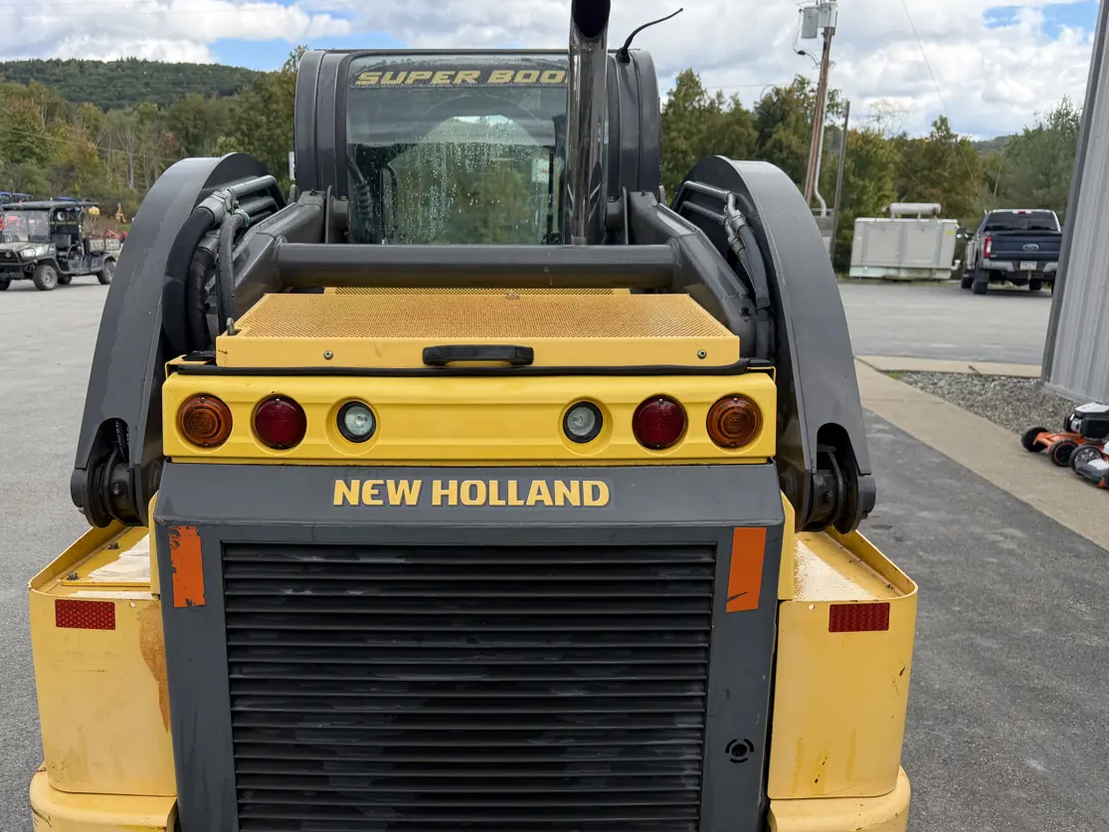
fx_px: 993
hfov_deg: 58.2
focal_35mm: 31
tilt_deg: -14.3
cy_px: 482
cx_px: 481
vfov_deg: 45.3
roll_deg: +0.0
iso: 100
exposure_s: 1/1410
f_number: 1.78
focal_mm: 6.76
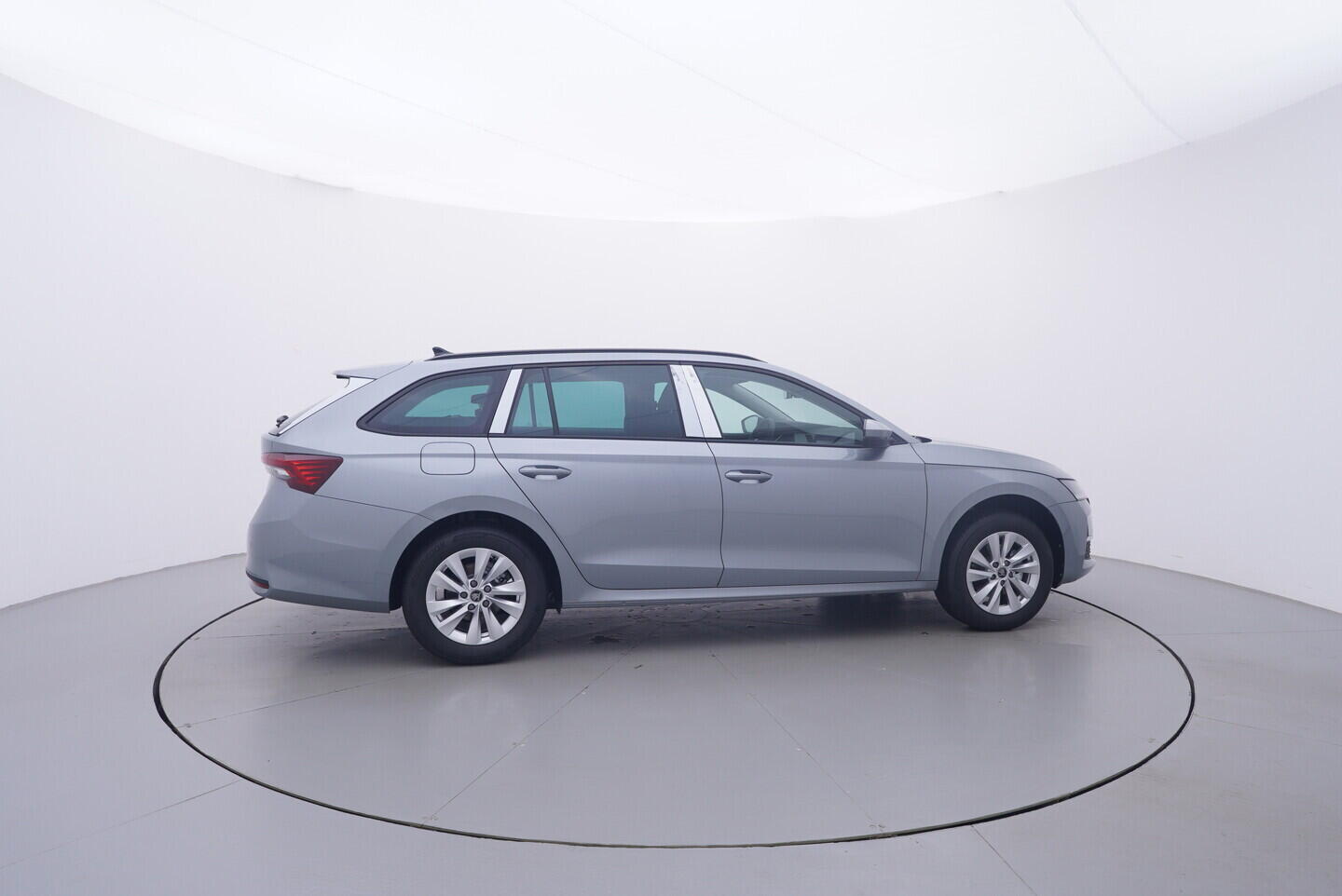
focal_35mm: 22
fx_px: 839
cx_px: 671
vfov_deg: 56.2
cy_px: 448
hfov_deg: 77.3
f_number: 5
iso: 200
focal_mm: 15
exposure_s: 1/80
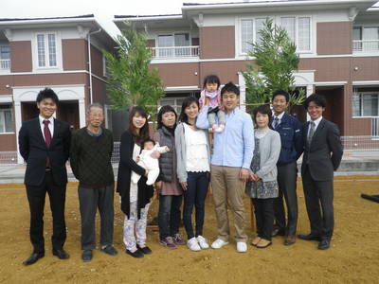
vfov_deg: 49.7
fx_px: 307
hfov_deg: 63.4
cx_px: 190
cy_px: 142
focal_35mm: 28
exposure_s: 1/250
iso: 80
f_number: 4.2
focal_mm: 5
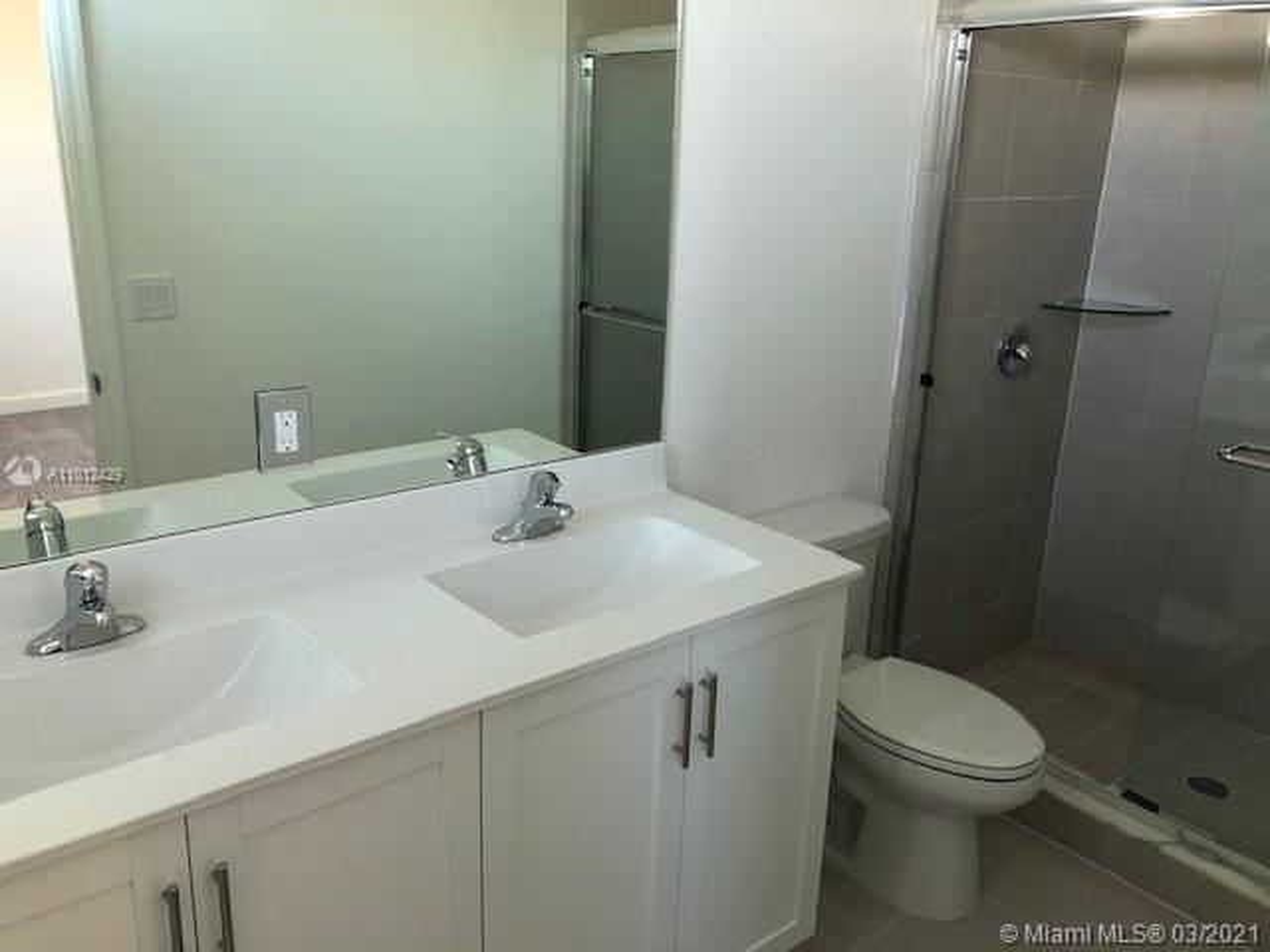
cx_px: 635
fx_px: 1027
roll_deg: -2.4
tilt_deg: -16.1
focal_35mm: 28
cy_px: 476
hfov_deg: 63.4
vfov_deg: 49.7
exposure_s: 1/24
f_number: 1.8
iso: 40
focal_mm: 3.99
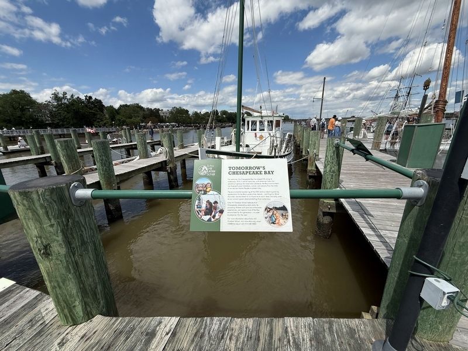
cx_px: 234
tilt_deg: -15.8
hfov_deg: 102.1
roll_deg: +1.3
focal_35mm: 14
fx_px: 189
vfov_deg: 85.7
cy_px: 176
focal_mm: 2.22
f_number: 2.2
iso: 50
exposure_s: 1/5618
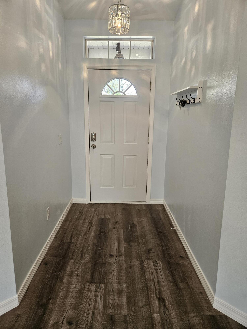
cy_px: 164
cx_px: 124
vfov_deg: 73.9
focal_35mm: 23
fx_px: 219
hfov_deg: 58.9
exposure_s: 1/120
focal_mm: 5.4
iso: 200
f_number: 1.8
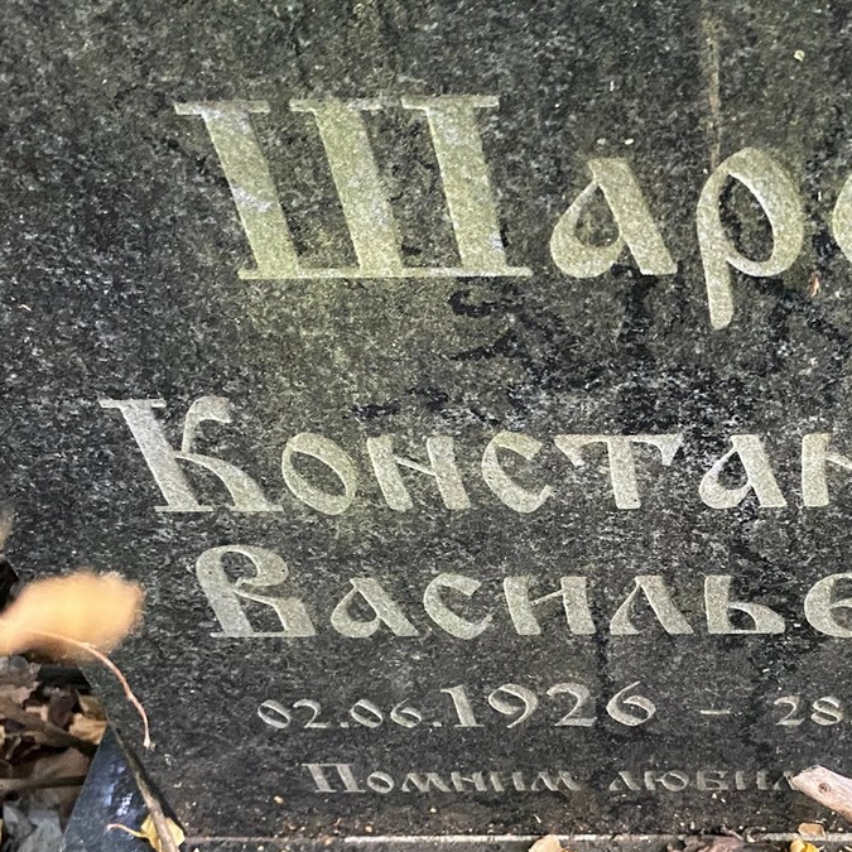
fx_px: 1364
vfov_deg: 34.4
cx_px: 762
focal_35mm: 49
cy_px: 557
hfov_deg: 33.0
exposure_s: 1/33
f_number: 1.8
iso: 640
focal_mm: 4.25
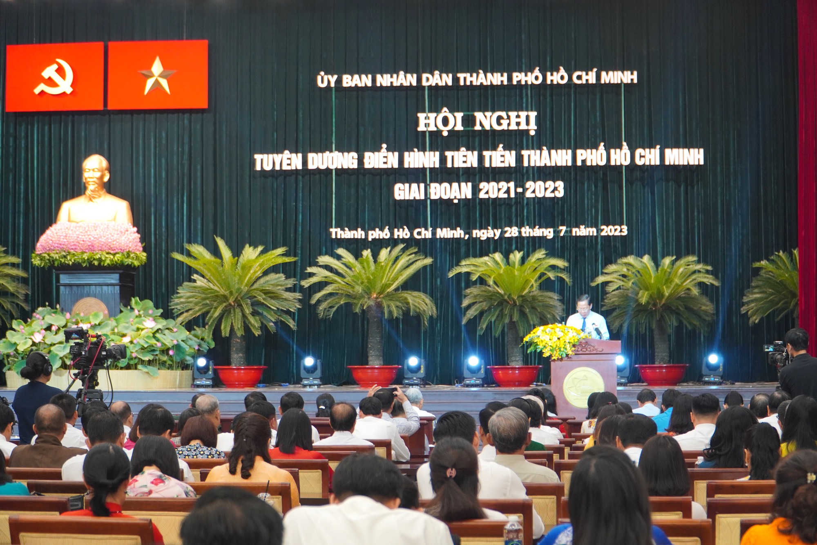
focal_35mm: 80
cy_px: 272
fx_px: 1804
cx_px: 408
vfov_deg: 17.2
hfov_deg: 25.5
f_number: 4
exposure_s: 1/100
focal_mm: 53
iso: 800
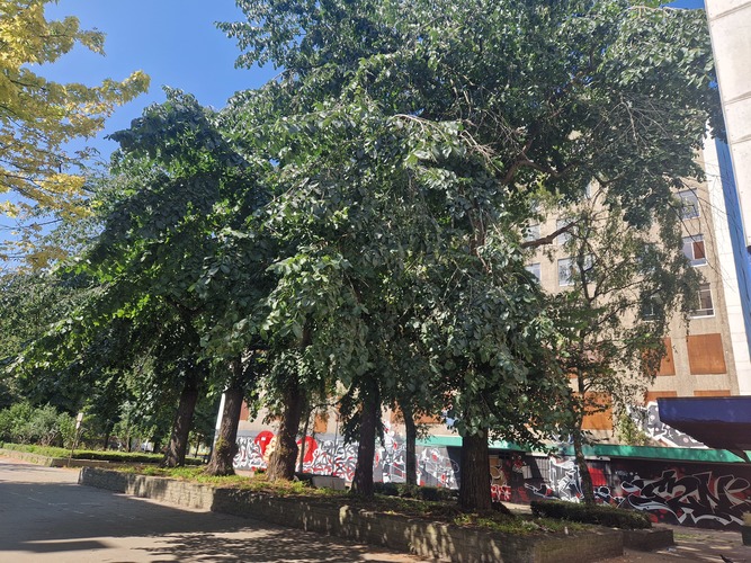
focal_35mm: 23
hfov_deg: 73.9
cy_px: 282
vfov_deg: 58.9
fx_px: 499
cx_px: 376
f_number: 1.8
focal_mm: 5.4
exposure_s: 1/580
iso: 50
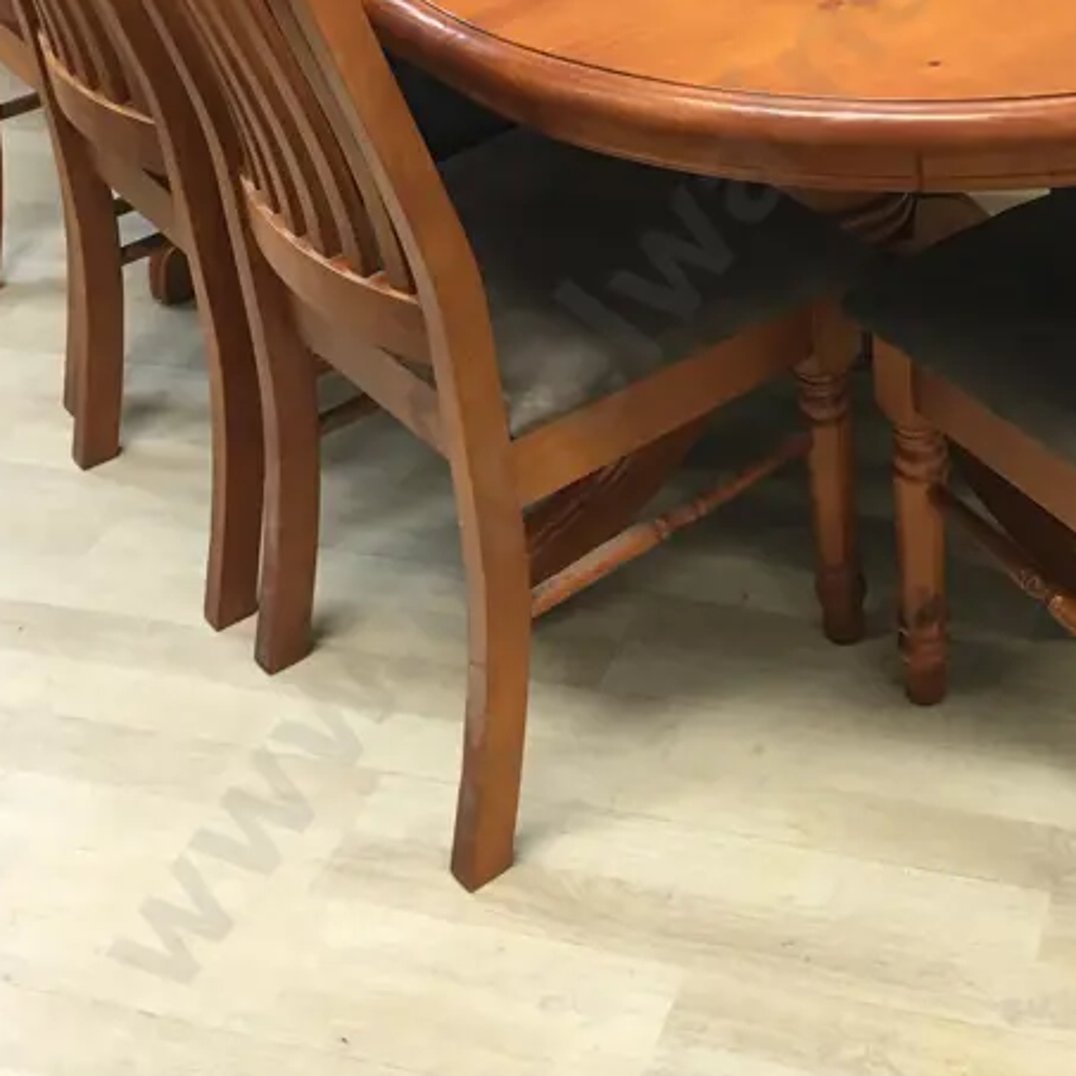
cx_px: 865
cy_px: 10
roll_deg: +1.7
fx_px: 2040
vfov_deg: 27.9
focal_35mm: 58
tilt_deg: -21.9
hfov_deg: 28.9
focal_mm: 4.15
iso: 64
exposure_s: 1/17
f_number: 2.2
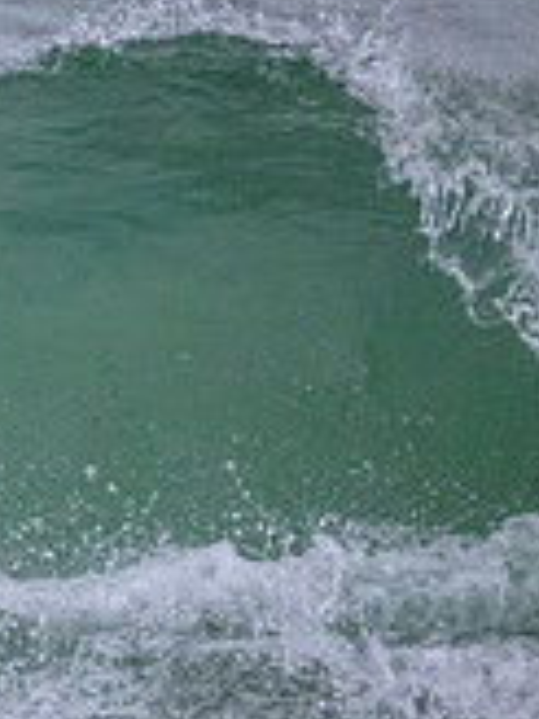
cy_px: 427
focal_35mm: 2721
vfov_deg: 0.7
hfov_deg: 0.5
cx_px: -675
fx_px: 56491
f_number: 11
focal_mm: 800
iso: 4000
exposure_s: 1/2000
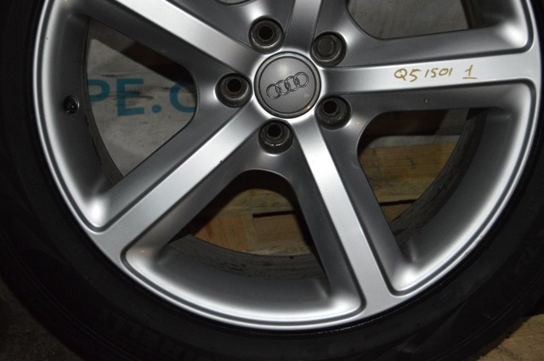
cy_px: 180
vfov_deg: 18.9
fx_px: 1087
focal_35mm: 72
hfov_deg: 28.1
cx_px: 272
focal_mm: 48
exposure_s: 1/60
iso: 3200
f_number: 5.3
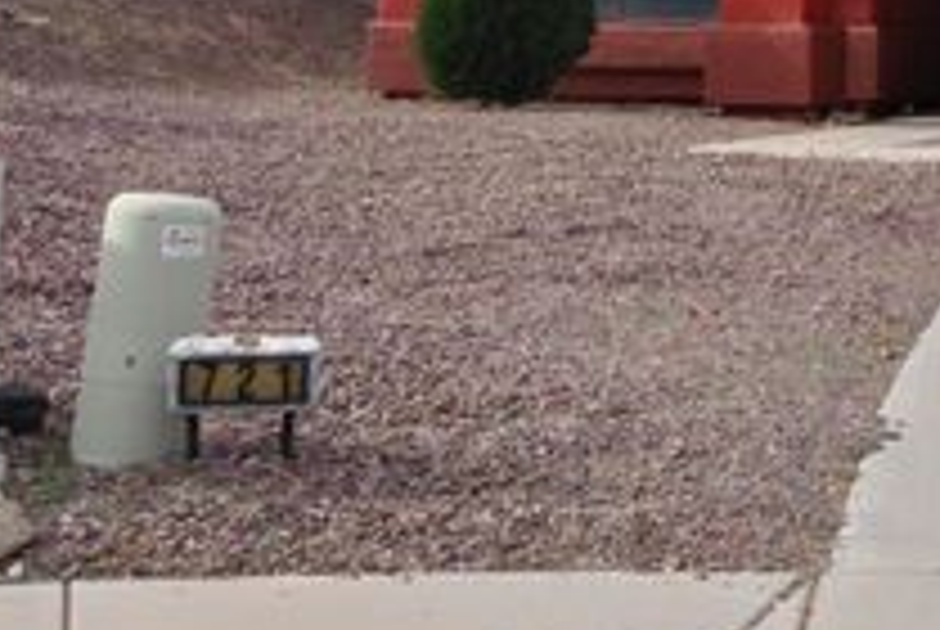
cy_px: 0
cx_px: 1066
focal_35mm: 93
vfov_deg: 14.5
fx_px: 2432
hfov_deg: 20.7
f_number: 10
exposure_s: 1/400
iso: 200
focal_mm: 26
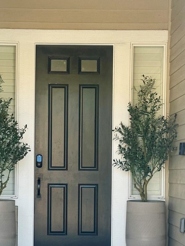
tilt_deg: +0.2
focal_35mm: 87
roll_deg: -1.3
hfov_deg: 17.0
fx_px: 620
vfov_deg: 22.4
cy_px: 172
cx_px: 69
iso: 64
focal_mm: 6.86
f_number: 1.78
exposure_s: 1/326
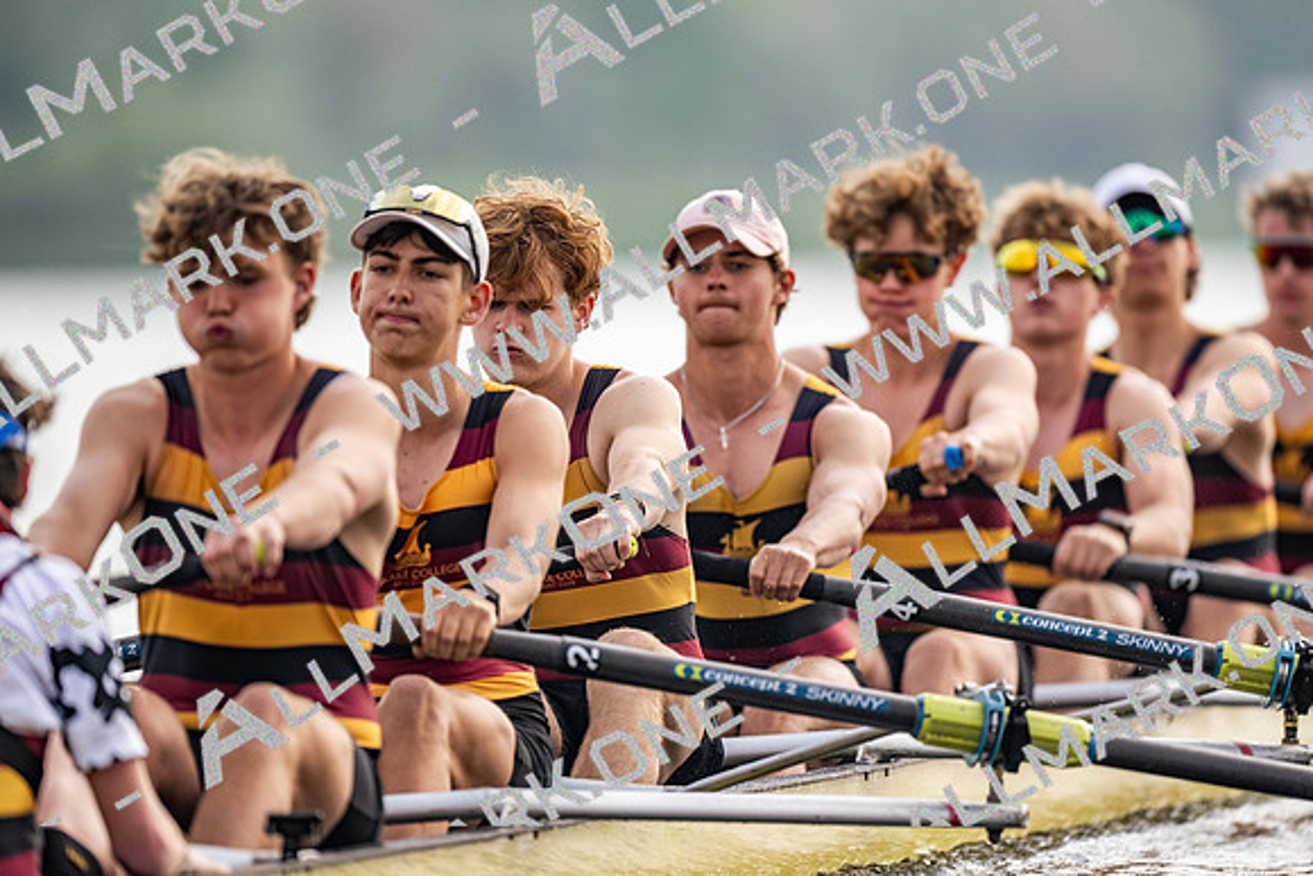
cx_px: 656
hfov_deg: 3.4
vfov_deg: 2.3
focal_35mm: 600
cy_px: 438
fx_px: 21887
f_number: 4
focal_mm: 600
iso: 640
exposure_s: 1/2500
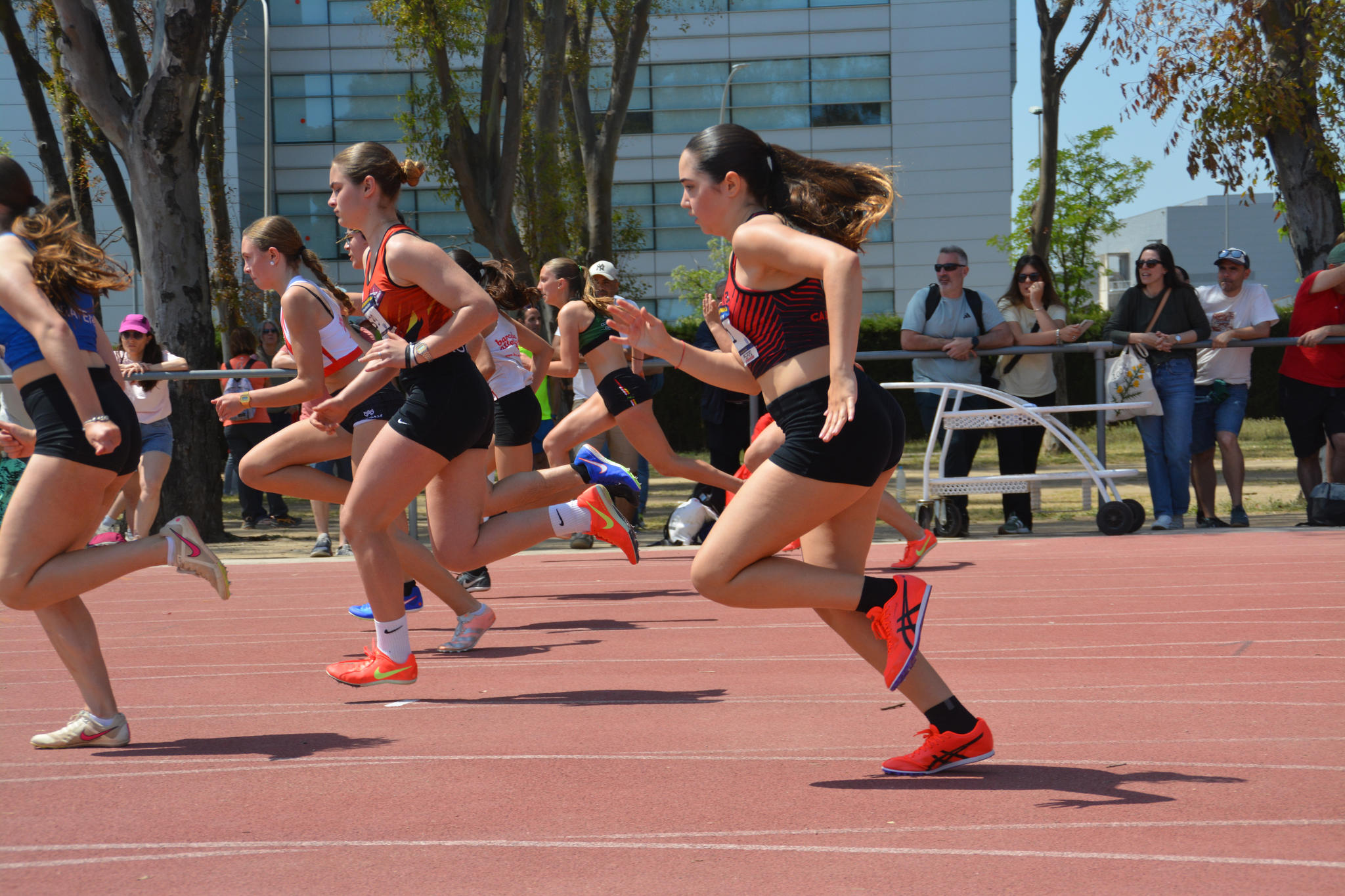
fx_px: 2802
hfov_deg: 27.0
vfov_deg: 18.2
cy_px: 448
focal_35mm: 75
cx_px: 672
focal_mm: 50
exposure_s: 1/1600
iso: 400
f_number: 6.3
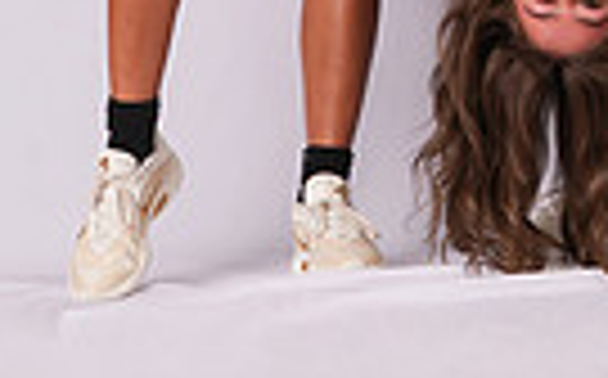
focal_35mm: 238
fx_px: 3939
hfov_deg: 8.8
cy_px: -513
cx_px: 549
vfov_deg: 5.3
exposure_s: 1/200
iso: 400
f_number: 11
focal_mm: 70
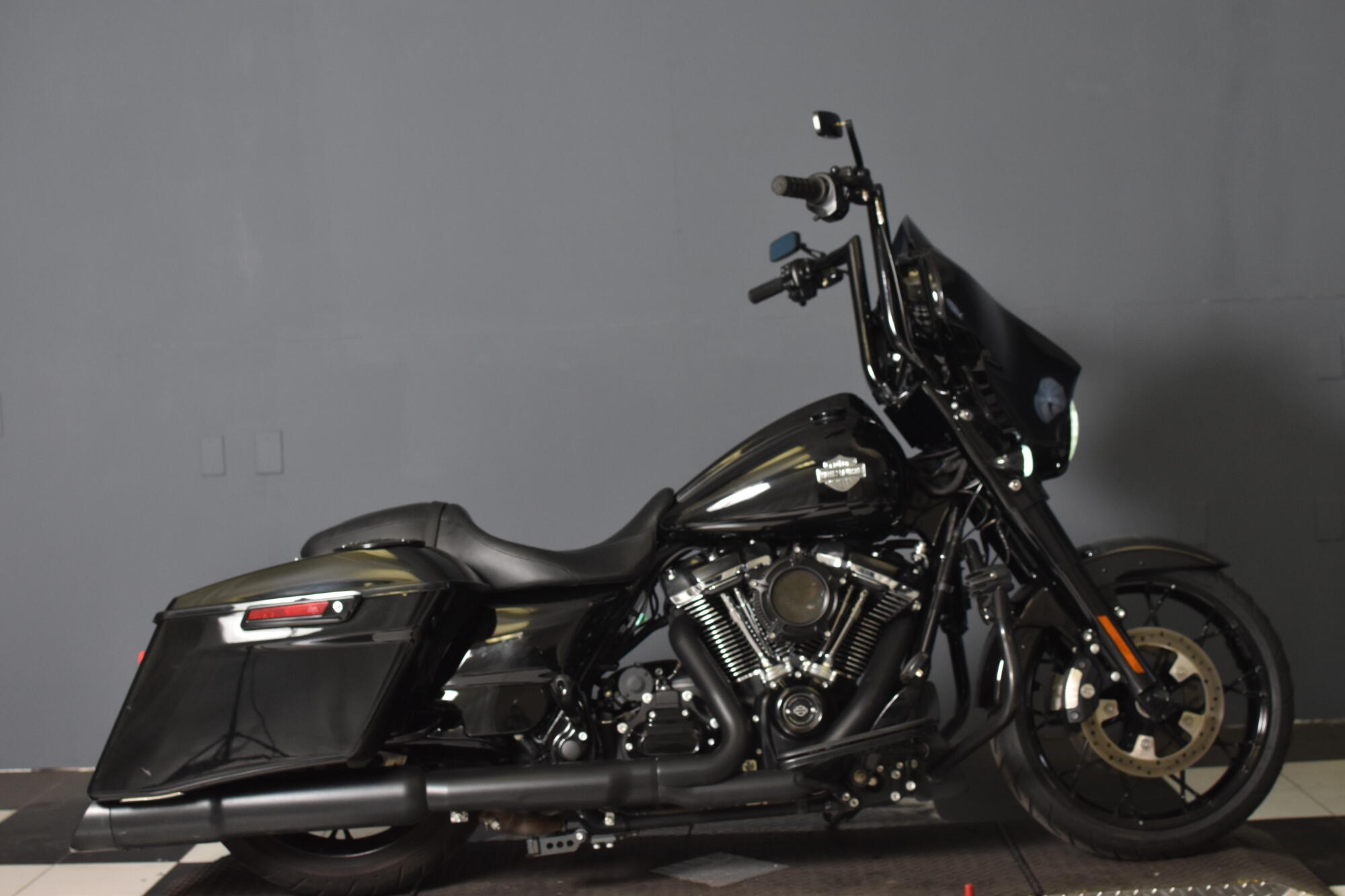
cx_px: 672
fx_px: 1961
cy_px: 448
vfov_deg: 25.7
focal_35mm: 52
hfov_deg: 37.9
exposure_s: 1/160
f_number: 4.5
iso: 800
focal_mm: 35
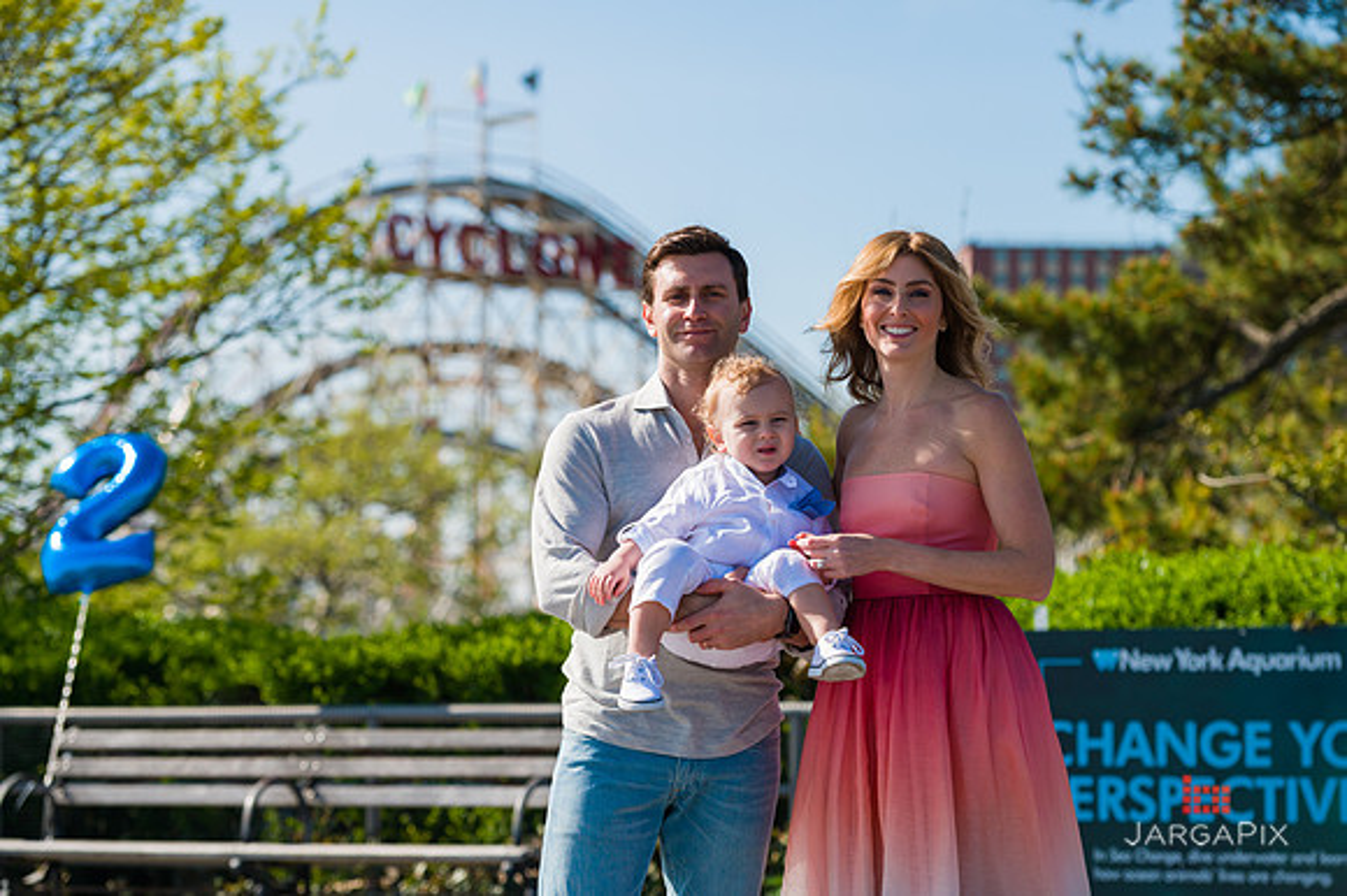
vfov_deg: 12.4
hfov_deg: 18.6
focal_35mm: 110
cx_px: 674
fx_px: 4113
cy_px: 448
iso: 200
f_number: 5
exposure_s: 1/2500
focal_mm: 110
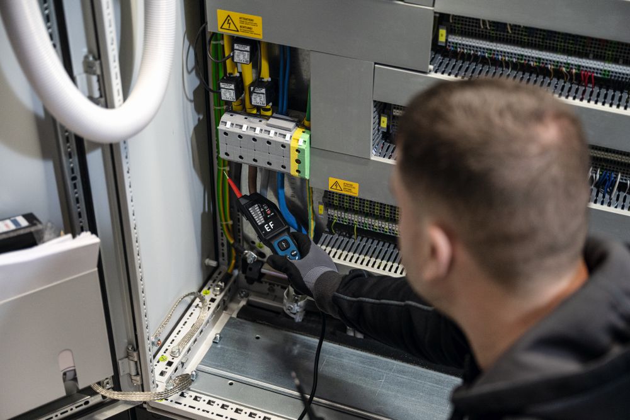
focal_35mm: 55
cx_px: 315
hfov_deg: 36.2
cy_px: 210
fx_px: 963
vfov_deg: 24.6
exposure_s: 1/100
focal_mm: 55
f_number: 2.8
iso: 1600
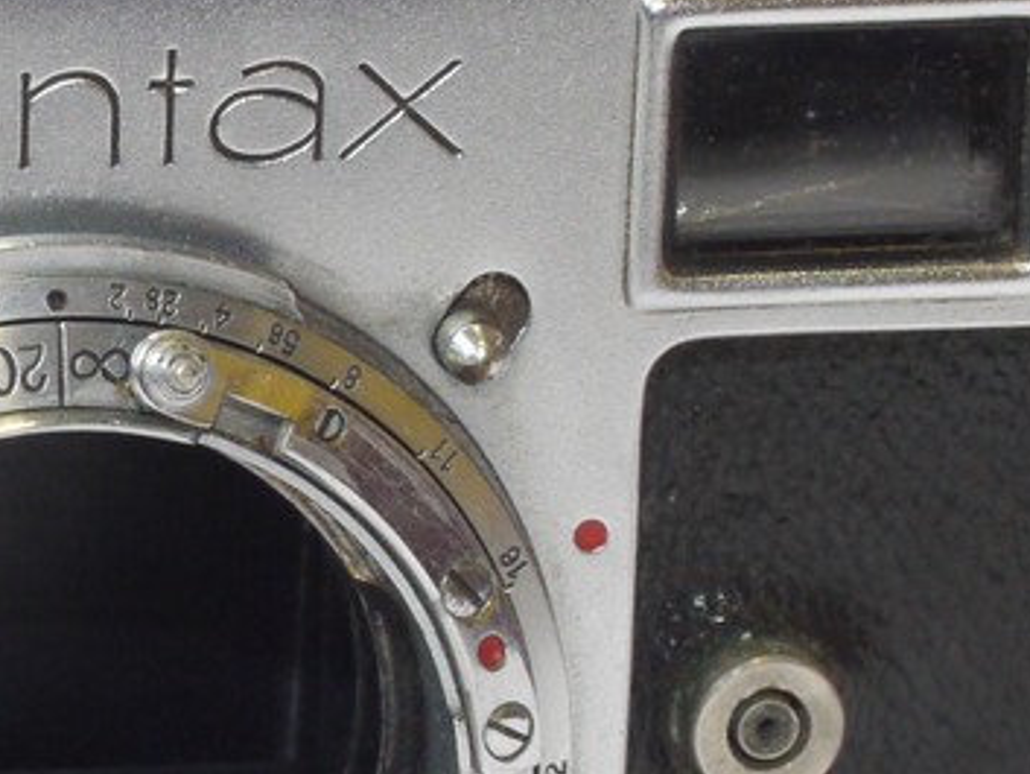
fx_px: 6072
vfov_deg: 7.3
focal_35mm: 204
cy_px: 502
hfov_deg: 9.6
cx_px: -190
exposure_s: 1/50
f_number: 10
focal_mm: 30
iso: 800
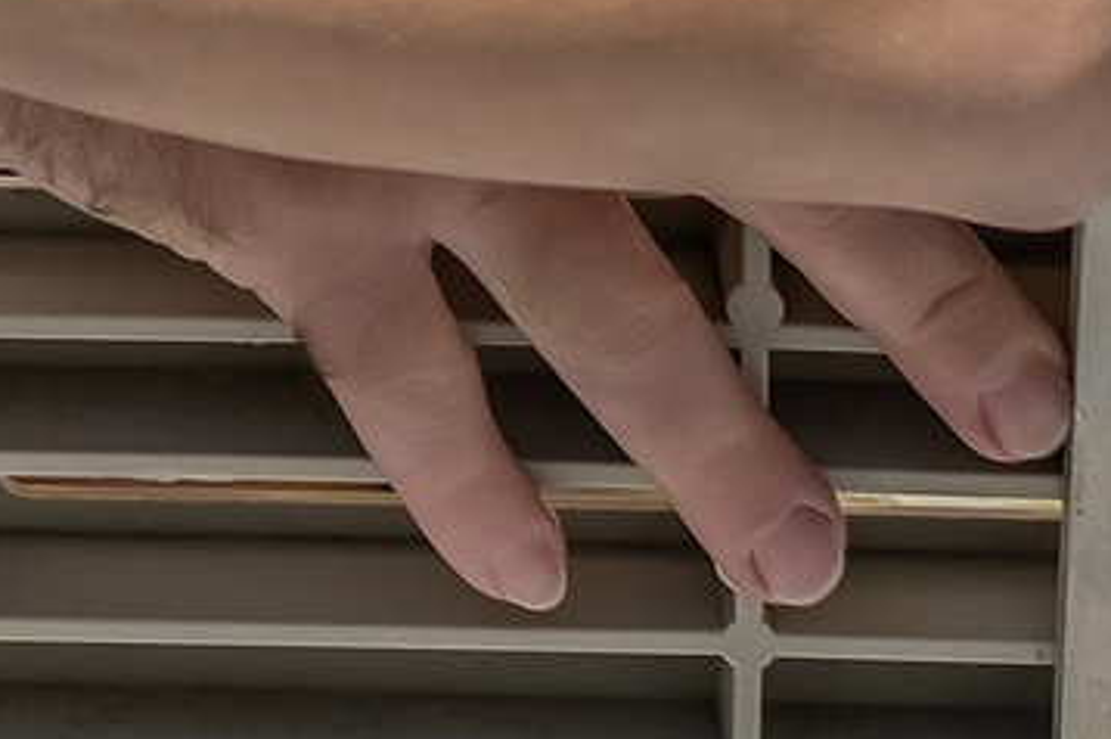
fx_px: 8386
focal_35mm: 272
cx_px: -1108
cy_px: -1843
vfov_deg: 4.7
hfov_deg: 7.3
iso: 64
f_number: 2.8
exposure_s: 1/2000
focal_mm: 38
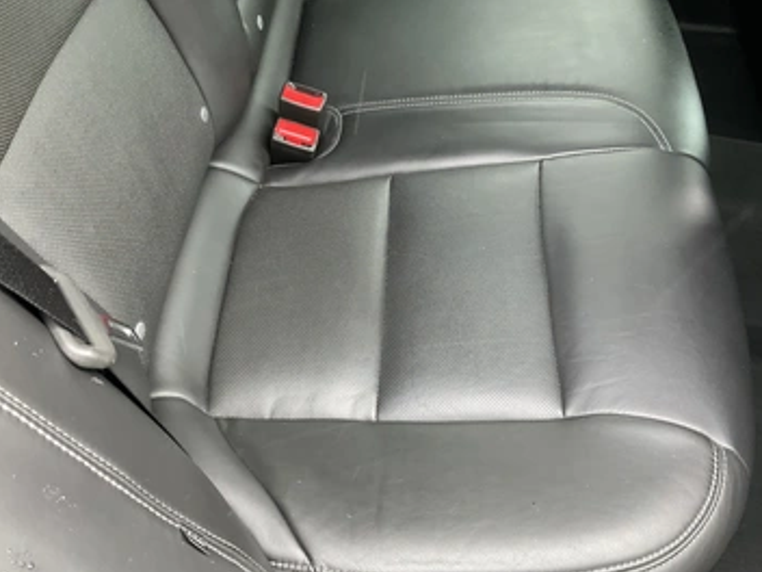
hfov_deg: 55.3
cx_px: 375
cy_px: 323
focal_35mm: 33
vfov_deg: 42.9
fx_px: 726
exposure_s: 1/60
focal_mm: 3
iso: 200
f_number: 1.8
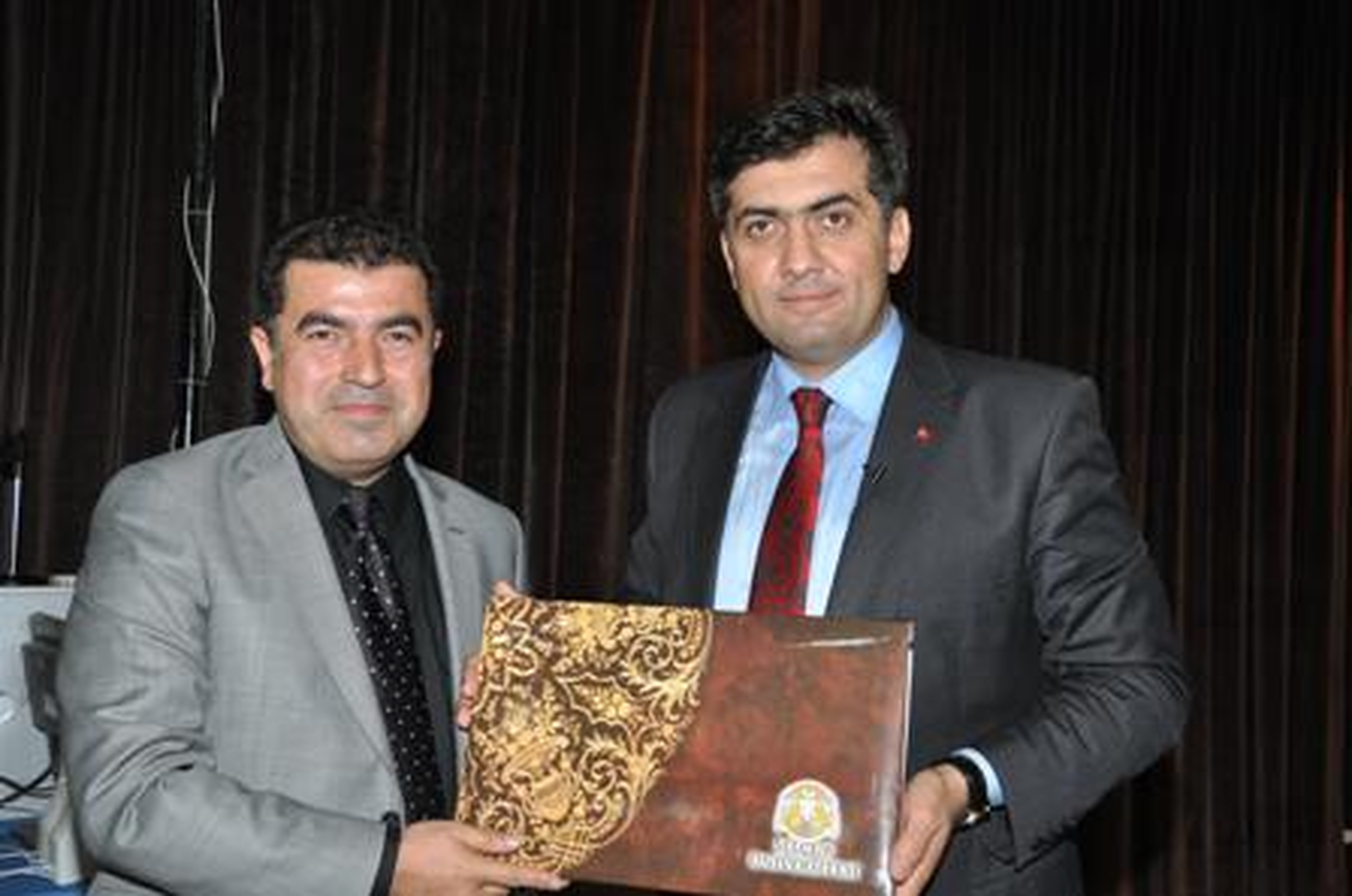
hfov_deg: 48.0
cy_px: 448
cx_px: 676
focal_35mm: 40
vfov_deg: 32.9
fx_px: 1518
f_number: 5.6
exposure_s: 1/60
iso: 800
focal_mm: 27
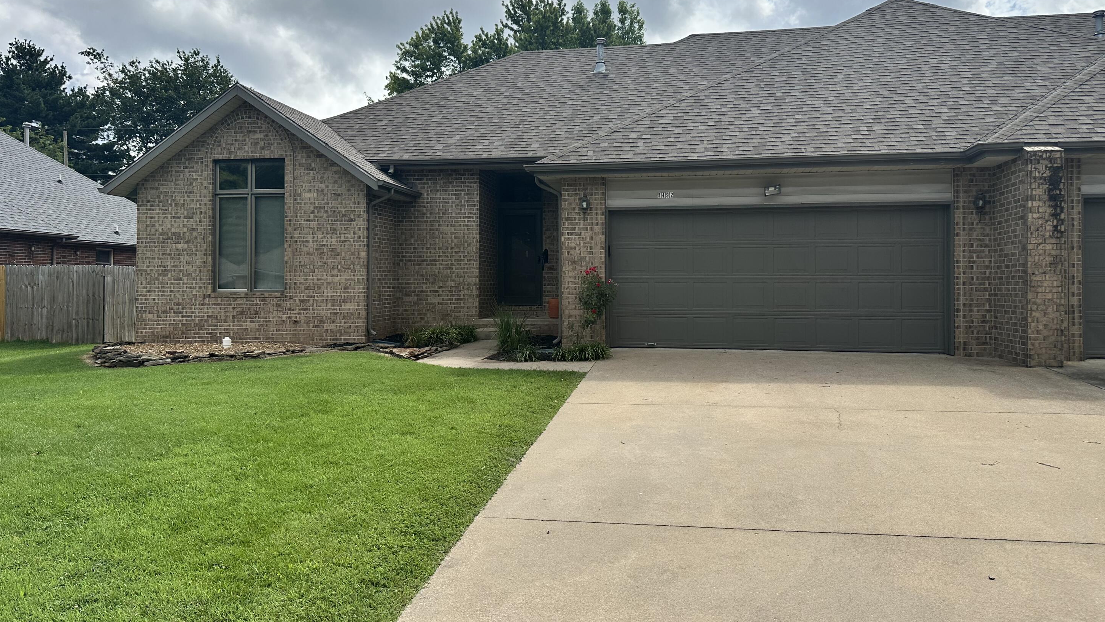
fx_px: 791
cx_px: 550
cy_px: 271
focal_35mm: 27
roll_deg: -1.1
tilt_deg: +1.1
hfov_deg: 69.9
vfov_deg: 42.8
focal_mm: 6.86
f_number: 1.78
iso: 80
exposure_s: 1/5263
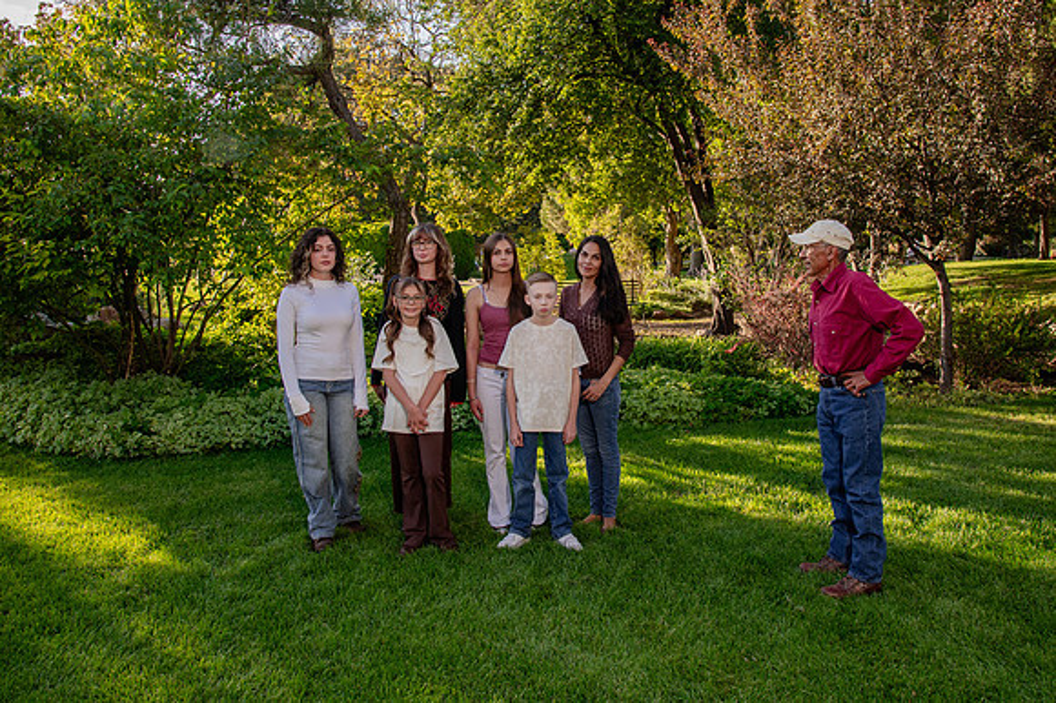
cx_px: 578
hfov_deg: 61.9
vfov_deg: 43.3
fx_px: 878
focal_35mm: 30
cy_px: 264
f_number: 8
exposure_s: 1/250
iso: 500
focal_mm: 24
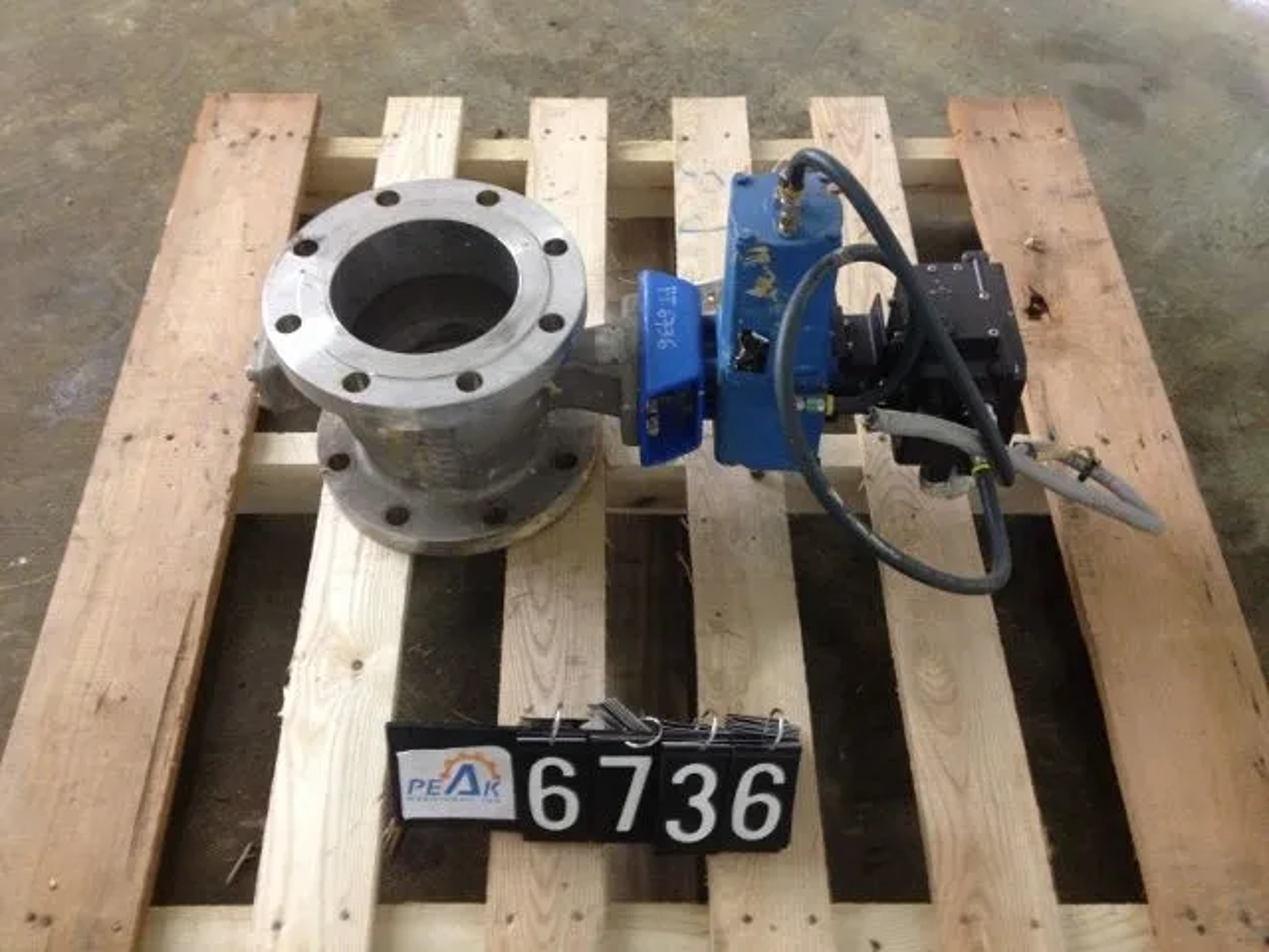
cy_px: 476
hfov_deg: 52.6
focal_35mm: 35
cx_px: 634
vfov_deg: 40.7
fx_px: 1283
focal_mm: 4.28
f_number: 2.4
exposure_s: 1/20
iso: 200
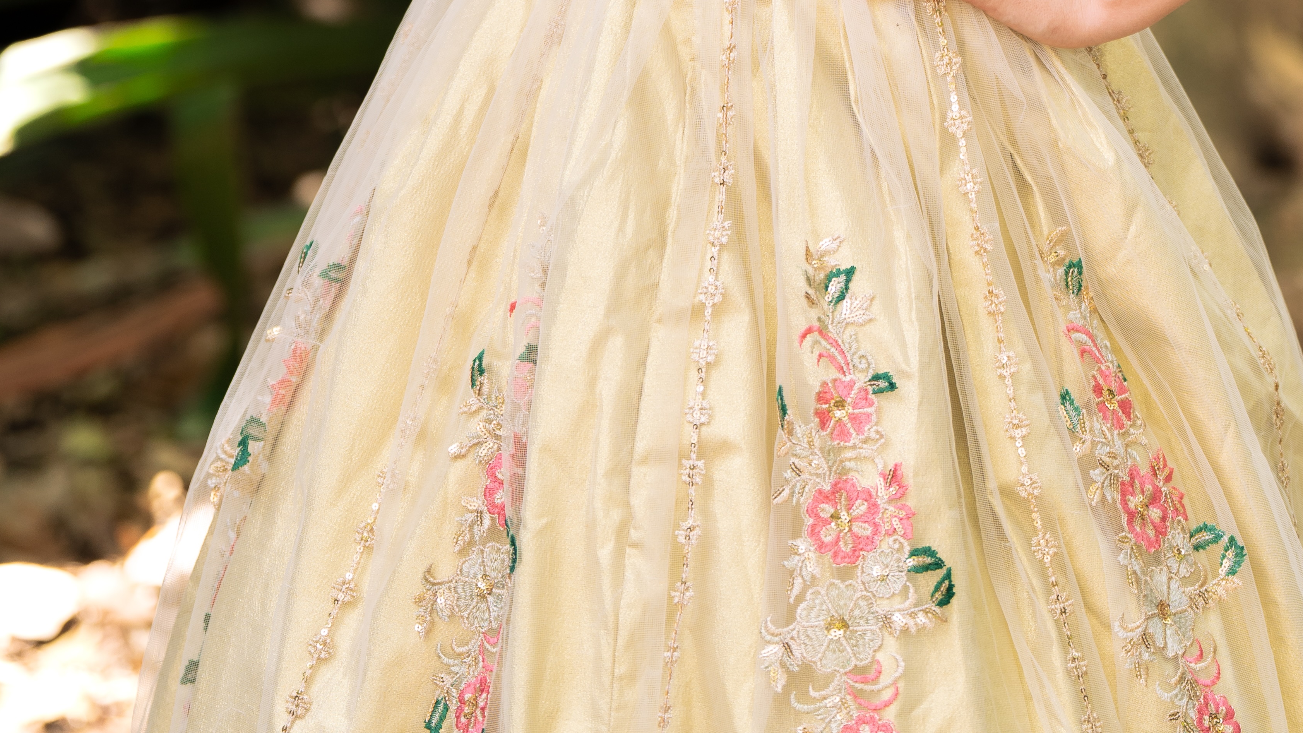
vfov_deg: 5.0
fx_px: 8361
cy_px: -410
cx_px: 894
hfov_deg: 8.9
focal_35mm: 242
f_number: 2.8
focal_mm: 111
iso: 250
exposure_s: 1/250
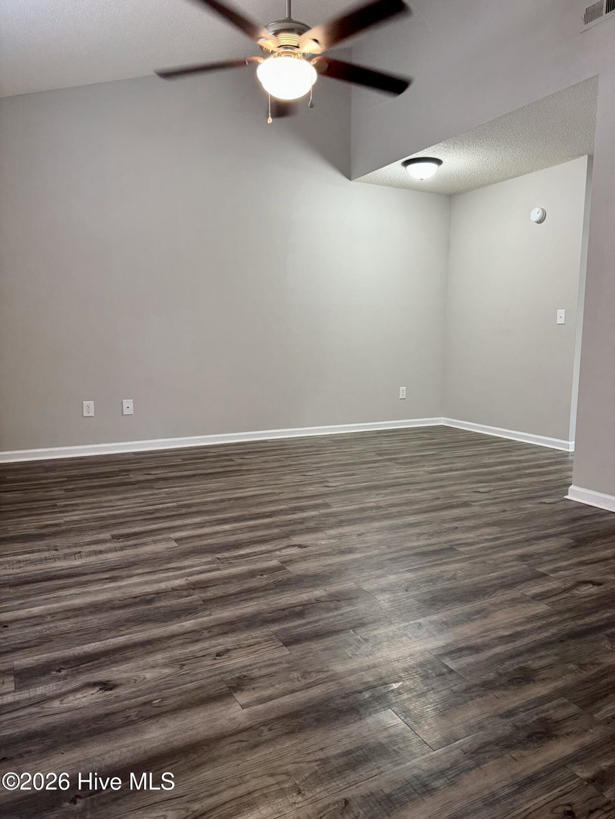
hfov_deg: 56.8
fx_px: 569
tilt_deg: -7.6
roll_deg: +0.6
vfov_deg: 71.6
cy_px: 410
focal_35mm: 24
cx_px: 308
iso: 320
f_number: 1.78
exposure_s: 1/60
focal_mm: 6.76
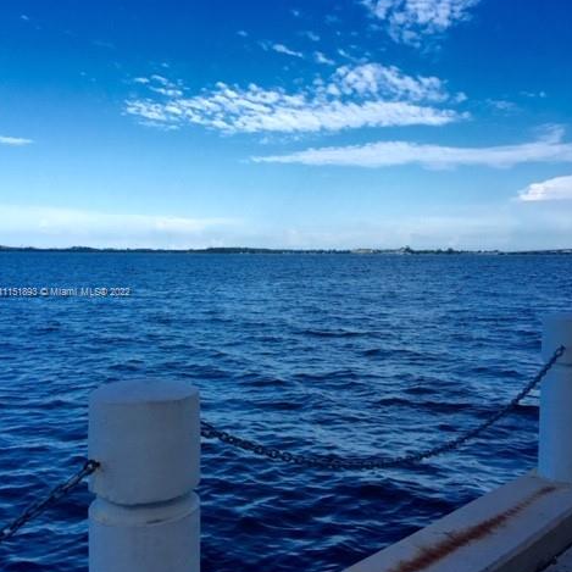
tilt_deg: -2.2
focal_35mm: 35
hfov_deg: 47.2
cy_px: 293
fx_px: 654
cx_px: 283
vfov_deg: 47.2
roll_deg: -0.9
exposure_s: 1/1236
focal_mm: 4.15
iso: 32
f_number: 2.2
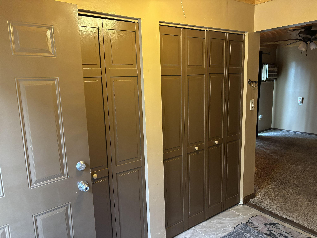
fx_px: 238
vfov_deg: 53.1
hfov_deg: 67.3
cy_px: 119
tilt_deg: -10.3
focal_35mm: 26
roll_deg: +1.3
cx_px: 158
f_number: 1.6
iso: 500
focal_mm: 5.96
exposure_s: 1/40
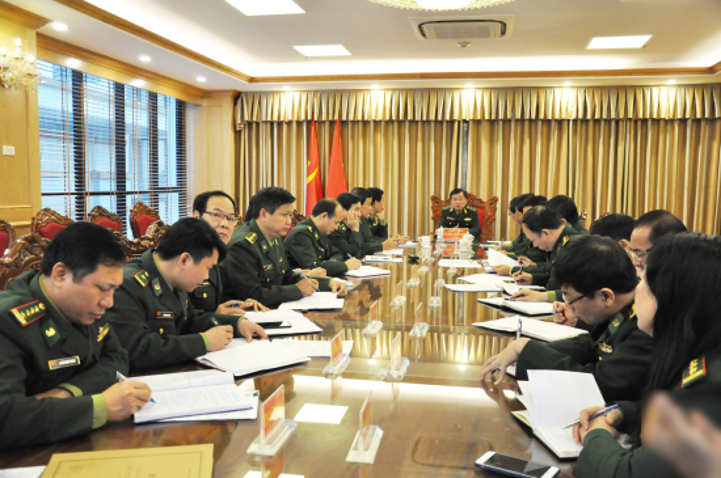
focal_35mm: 33
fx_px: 660
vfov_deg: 39.9
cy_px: 239
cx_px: 360
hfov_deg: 57.3
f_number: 4
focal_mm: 22
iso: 1600
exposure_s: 1/125
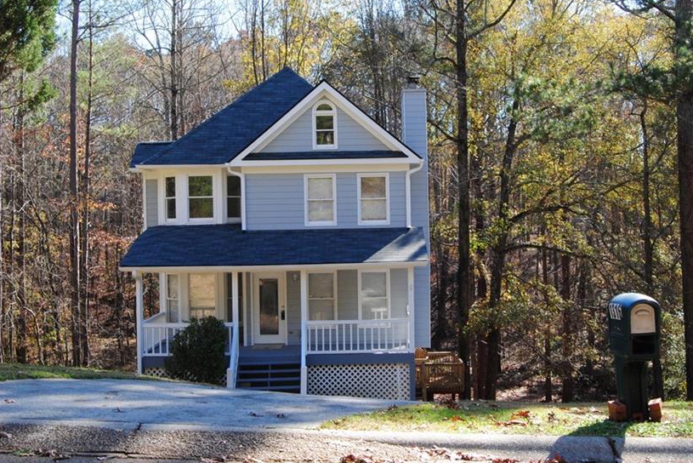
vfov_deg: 27.5
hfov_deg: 40.3
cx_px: 351
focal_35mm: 49
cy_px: 203
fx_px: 944
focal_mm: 26
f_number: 13
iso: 400
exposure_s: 1/100
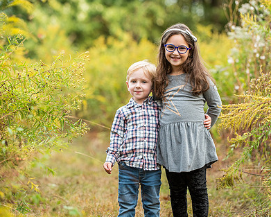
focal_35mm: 188
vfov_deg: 8.2
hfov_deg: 10.3
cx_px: 152
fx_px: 1508
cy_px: 106
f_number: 3.2
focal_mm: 135
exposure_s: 1/500
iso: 500
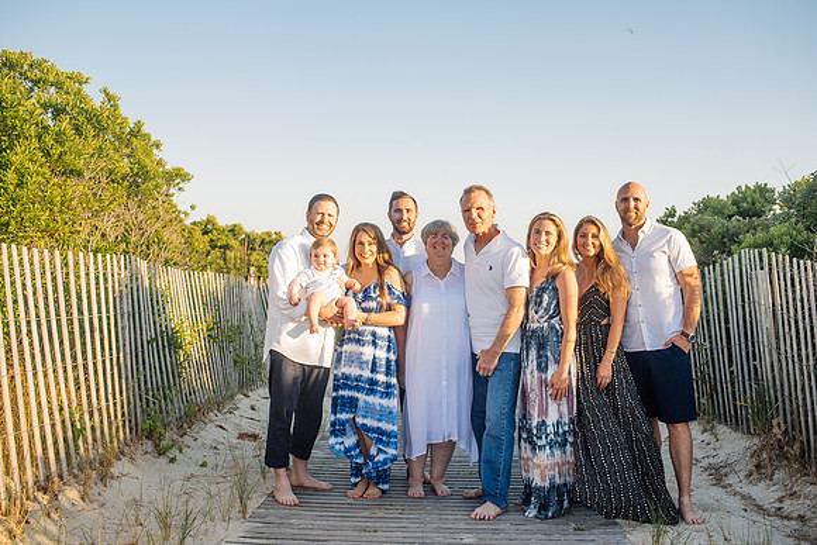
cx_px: 408
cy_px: 272
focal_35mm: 35
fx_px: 794
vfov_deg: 37.9
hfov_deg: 54.4
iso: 160
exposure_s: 1/500
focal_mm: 35
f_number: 3.5
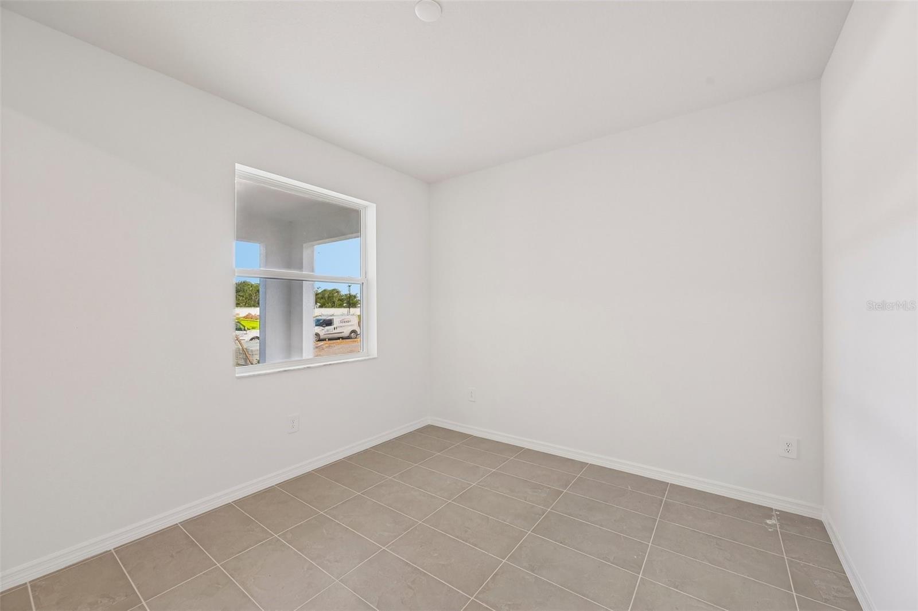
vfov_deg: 81.2
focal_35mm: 14
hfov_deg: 104.3
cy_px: 306
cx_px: 459
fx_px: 357
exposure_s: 1/50
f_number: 8
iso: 400
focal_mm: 14
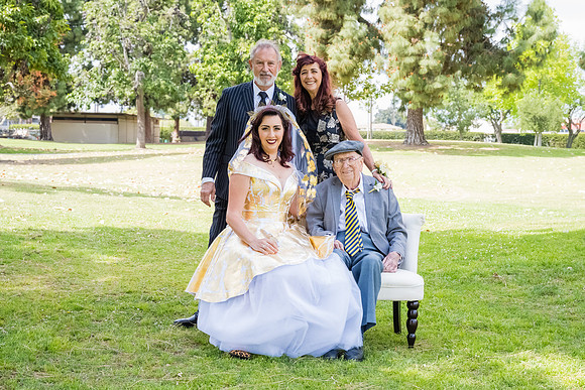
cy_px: 188
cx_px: 339
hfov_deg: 35.1
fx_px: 922
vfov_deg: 23.9
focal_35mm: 57
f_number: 6.3
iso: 1250
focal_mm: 49
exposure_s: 1/1000
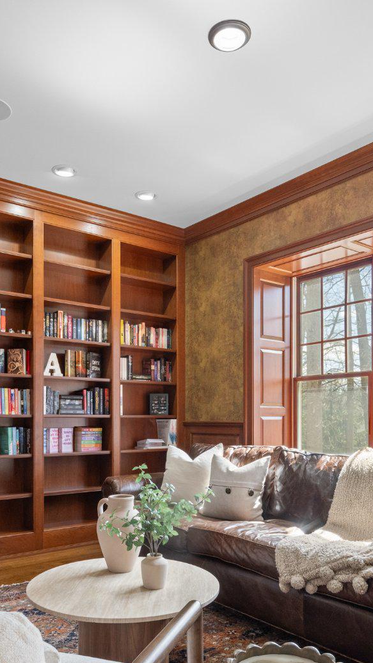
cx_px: 163
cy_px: 427
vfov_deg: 64.8
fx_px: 510
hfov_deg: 40.1
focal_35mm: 29
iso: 640
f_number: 7.1
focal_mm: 14
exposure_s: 1/15
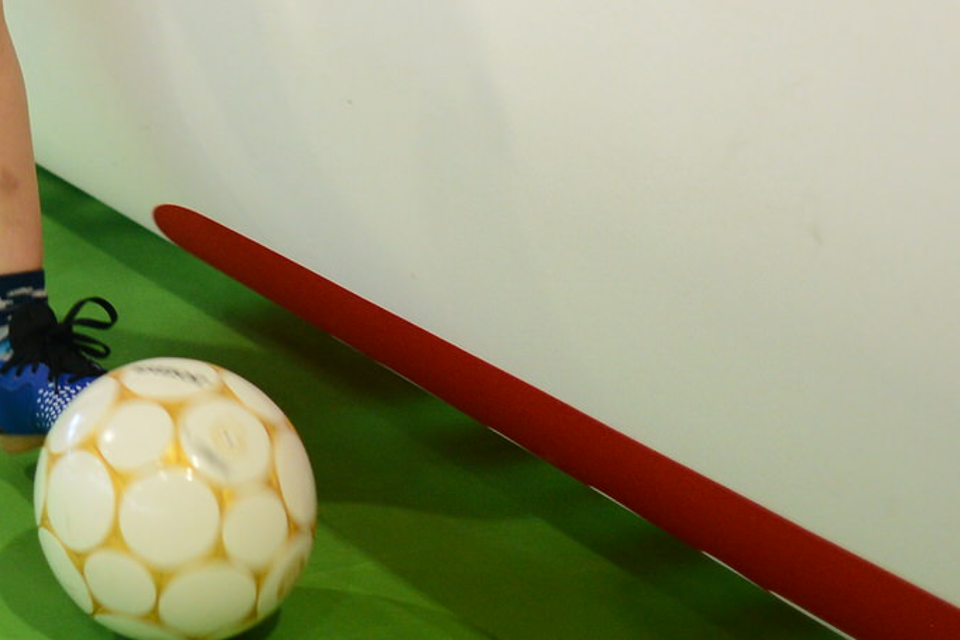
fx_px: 3547
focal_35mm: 133
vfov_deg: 9.9
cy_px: -429
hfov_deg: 14.8
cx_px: -245
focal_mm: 35
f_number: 1.6
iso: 1000
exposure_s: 1/320
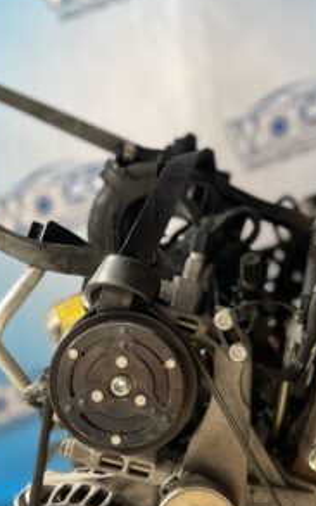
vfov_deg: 36.1
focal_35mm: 54
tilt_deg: -21.9
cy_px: 414
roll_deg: +3.8
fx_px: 744
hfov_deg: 23.2
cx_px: 294
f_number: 1.6
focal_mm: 5.1
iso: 125
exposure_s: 1/61
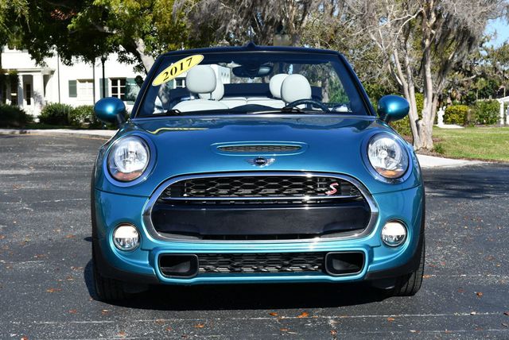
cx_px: 254
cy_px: 170
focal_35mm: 72
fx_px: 1019
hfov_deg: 28.0
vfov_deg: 19.0
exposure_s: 1/250
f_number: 8
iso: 110
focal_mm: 36
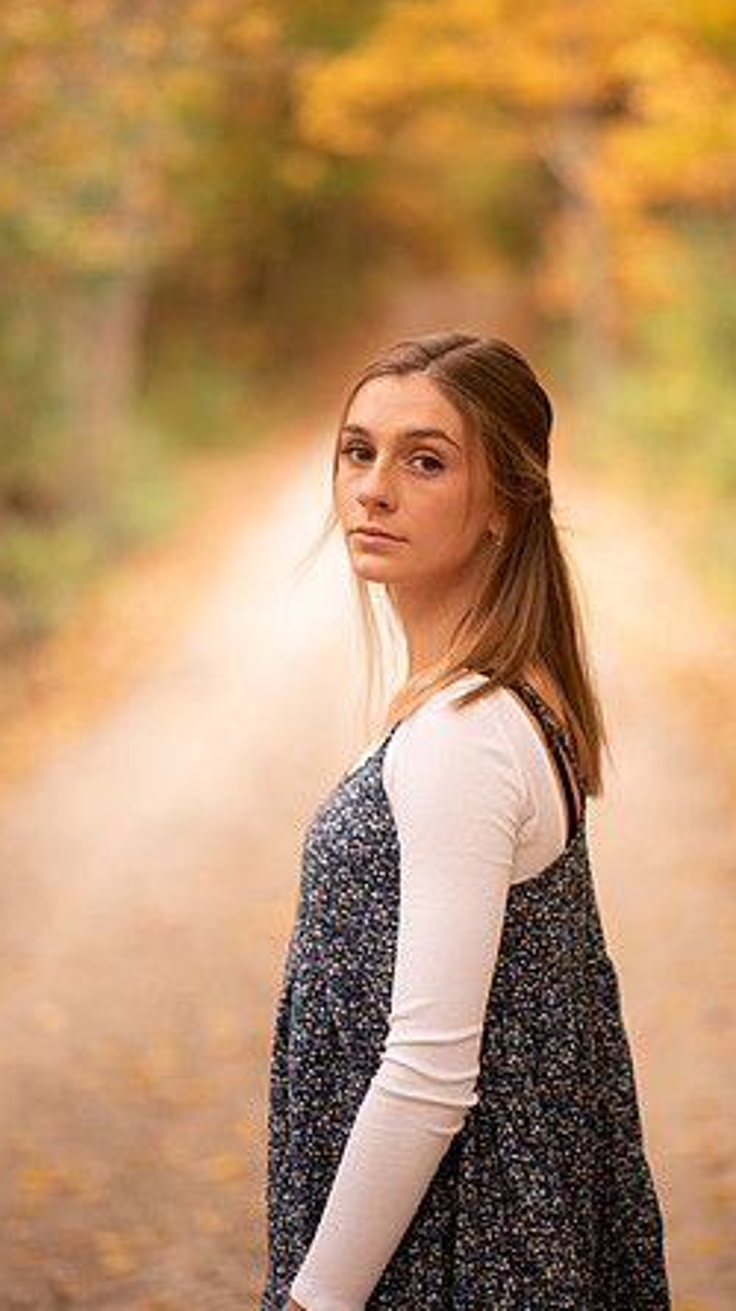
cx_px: 406
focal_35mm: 90
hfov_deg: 13.4
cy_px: 654
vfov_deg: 23.7
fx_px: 3125
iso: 100
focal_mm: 85
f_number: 1.8
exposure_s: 1/400
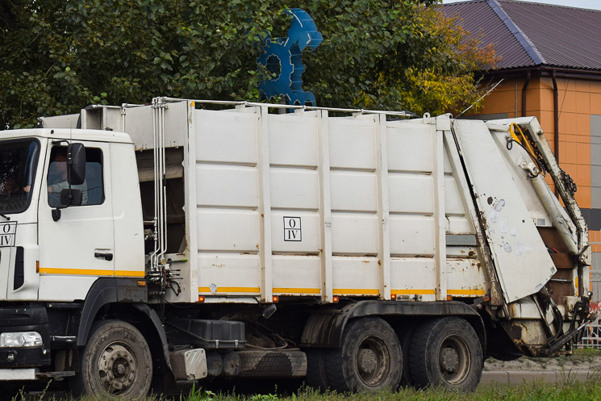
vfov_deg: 10.3
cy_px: 169
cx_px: 181
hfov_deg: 15.4
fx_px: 2217
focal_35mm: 133
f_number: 6.3
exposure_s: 1/800
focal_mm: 55
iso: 200
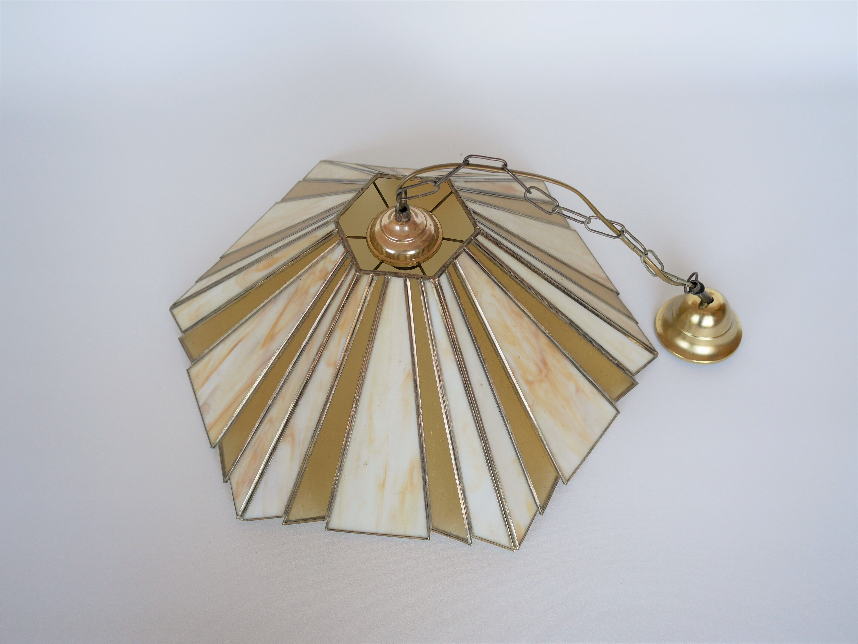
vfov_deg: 36.0
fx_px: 992
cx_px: 429
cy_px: 322
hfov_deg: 46.8
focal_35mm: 40
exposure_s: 1/200
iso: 200
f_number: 2.2
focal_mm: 20
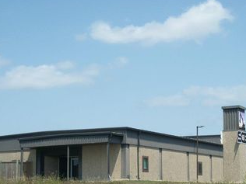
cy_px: 140
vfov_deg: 18.5
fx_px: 561
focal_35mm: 79
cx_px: 153
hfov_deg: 24.7
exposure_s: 1/160
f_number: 11.2
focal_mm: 8.8
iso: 80
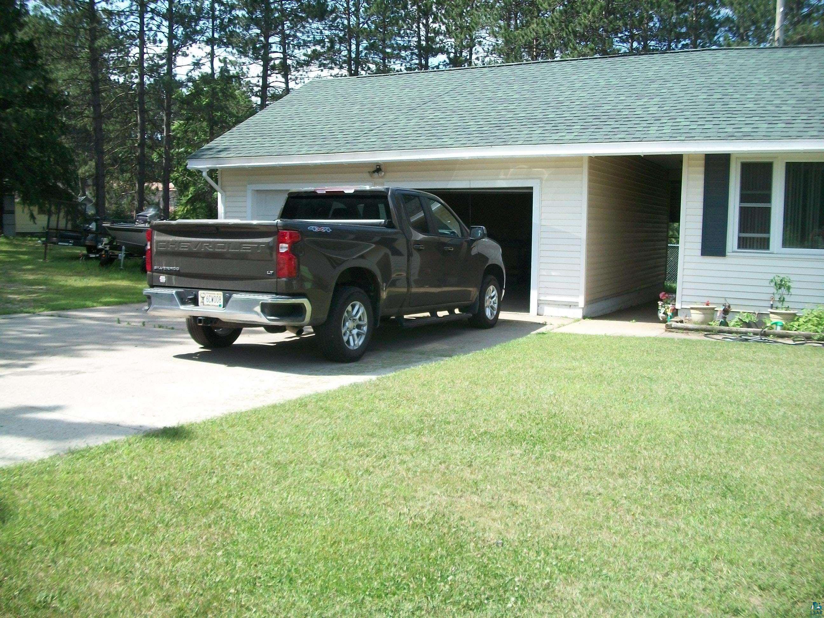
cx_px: 412
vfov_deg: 44.2
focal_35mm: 32
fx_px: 762
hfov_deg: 56.8
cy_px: 309
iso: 80
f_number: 2.9
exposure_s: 1/640
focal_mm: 5.7
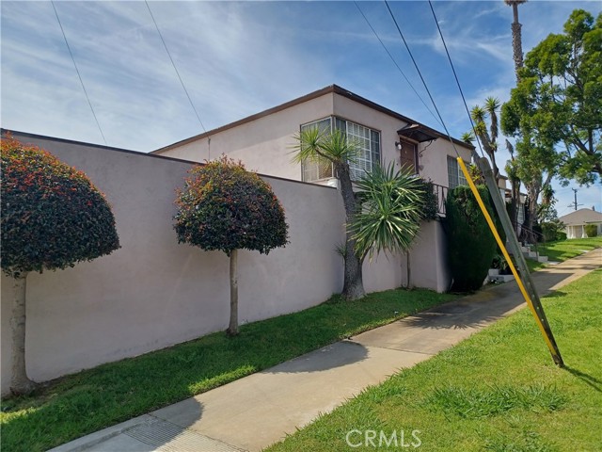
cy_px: 226
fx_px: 435
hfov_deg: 69.4
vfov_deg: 54.9
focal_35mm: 25
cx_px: 301
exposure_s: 1/508
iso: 32
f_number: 1.8
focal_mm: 4.6
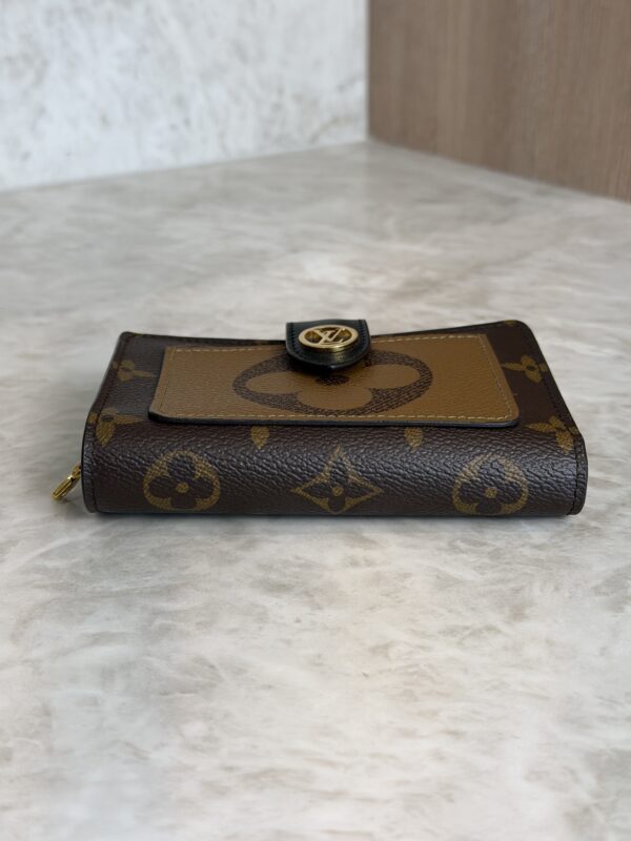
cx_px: 316
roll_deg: +0.3
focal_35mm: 48
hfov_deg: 30.3
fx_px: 1167
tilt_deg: -24.1
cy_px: 420
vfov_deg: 39.7
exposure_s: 1/120
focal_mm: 6.76
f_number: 1.78
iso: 64
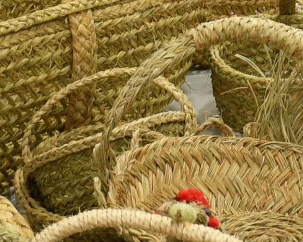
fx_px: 1893
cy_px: -114
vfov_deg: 7.2
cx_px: 328
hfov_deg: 9.1
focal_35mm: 211
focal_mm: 20
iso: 500
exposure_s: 1/50
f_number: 3.5
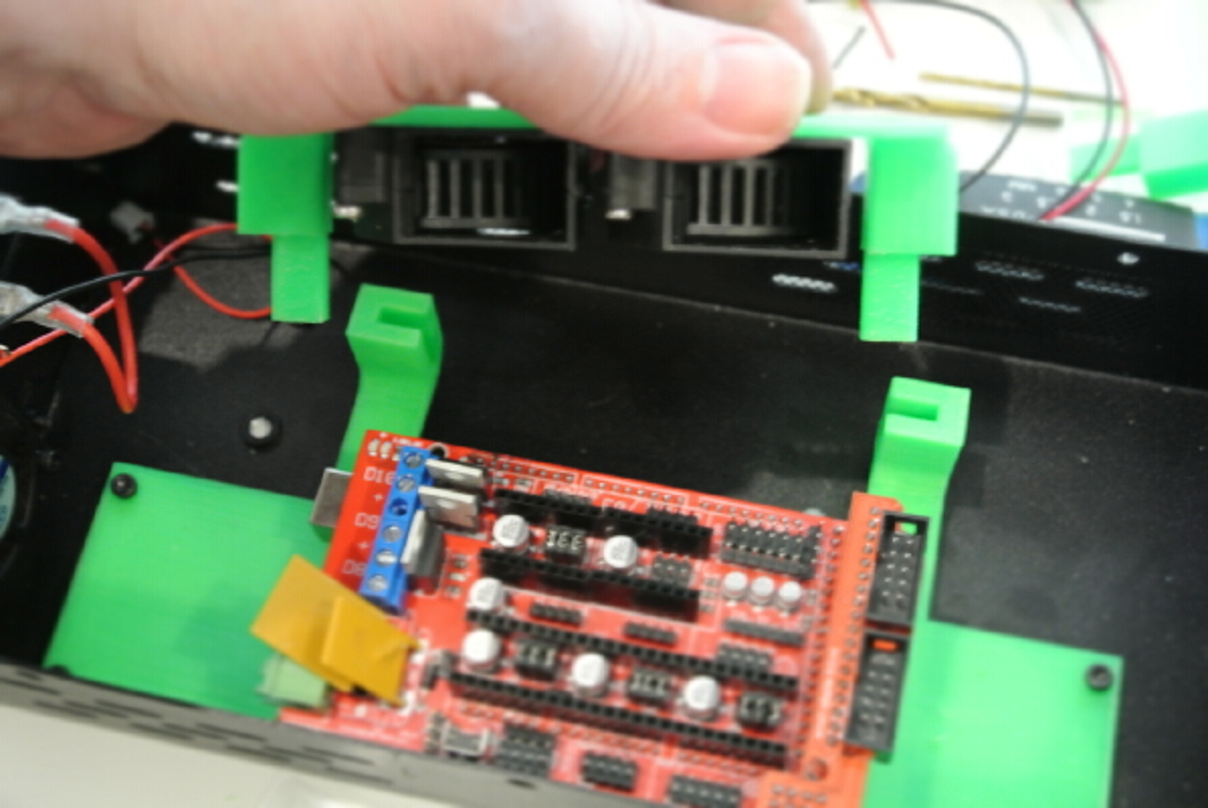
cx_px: 604
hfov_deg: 40.3
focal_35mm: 49
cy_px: 404
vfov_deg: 27.6
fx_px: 1646
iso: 800
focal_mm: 18.2
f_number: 4.5
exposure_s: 1/10
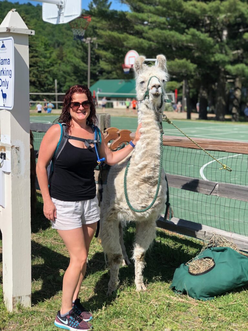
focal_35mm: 57
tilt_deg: -7.1
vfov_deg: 33.8
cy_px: 166
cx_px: 124
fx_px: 544
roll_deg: +0.3
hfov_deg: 25.7
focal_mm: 6.6
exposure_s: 1/615
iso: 20
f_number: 2.8
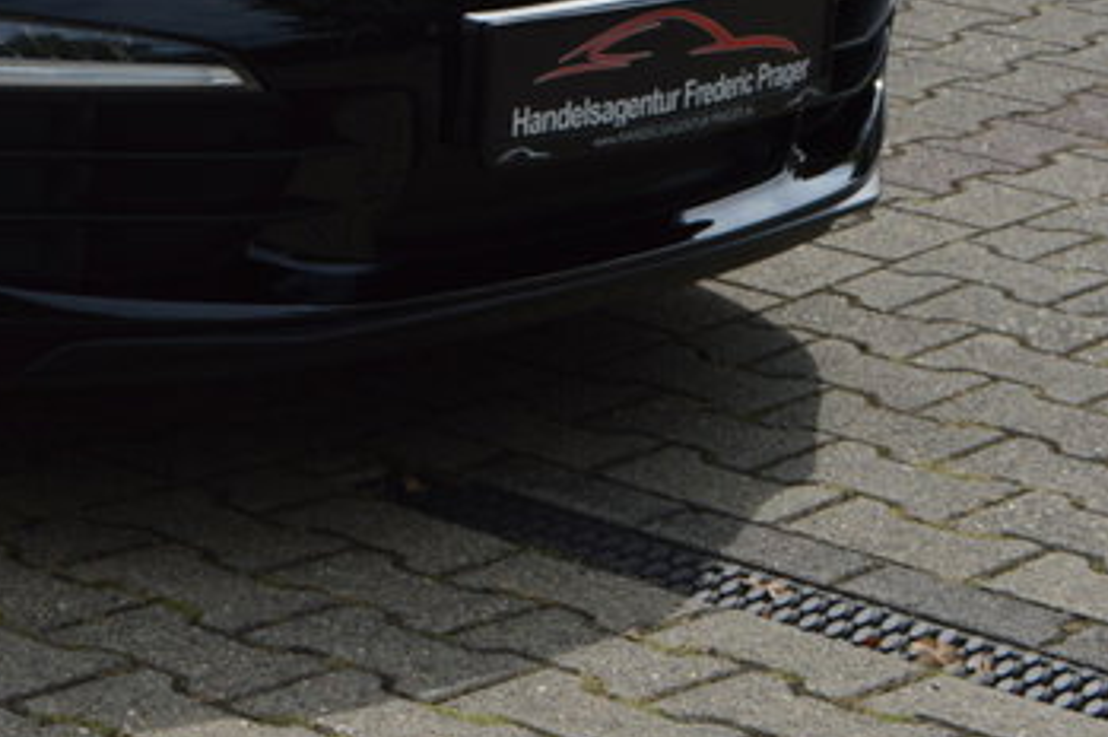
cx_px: -508
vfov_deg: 9.5
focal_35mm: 141
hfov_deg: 13.8
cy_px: -326
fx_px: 4336
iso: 100
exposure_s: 1/400
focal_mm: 32
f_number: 10
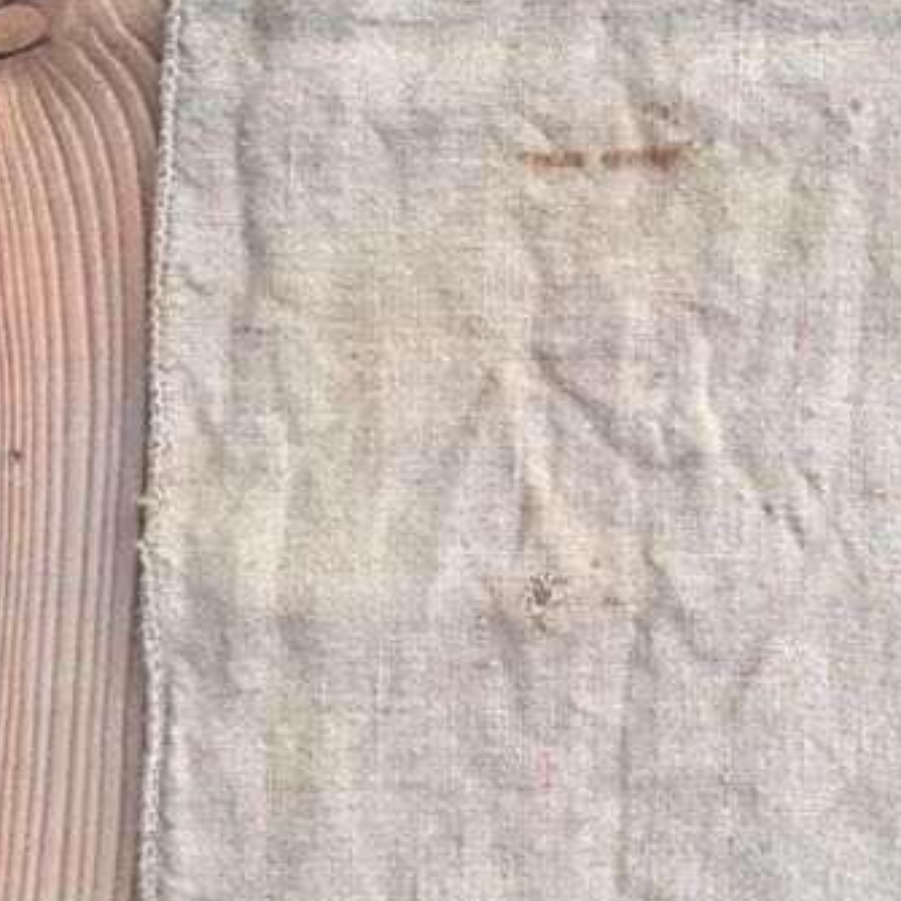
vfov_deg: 34.6
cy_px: 403
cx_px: 611
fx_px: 1443
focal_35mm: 49
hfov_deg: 34.3
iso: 32
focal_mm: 4.15
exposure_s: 1/33
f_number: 2.2
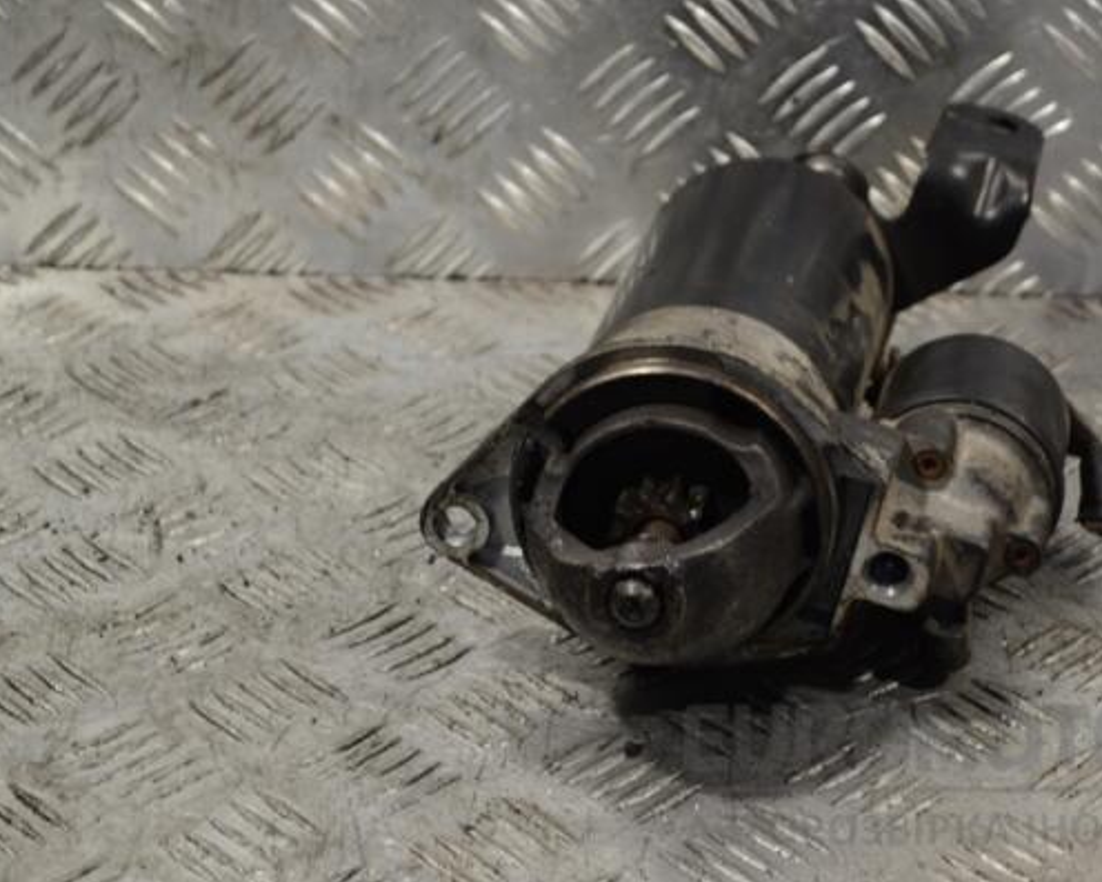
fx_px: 3052
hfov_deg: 20.4
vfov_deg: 16.4
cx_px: 642
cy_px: 442
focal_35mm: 94
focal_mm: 55
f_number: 5.6
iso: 200
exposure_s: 1/30
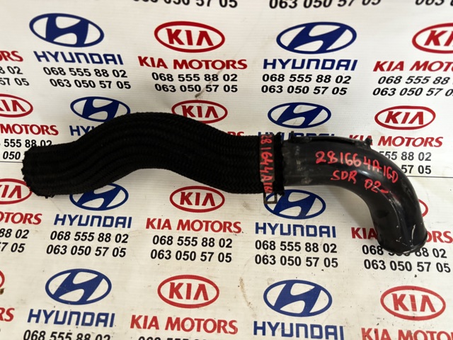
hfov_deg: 67.3
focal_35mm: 26
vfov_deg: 53.1
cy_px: 170
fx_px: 340
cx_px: 226
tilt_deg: -64.2
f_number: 1.6
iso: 500
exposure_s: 1/60
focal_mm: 5.96
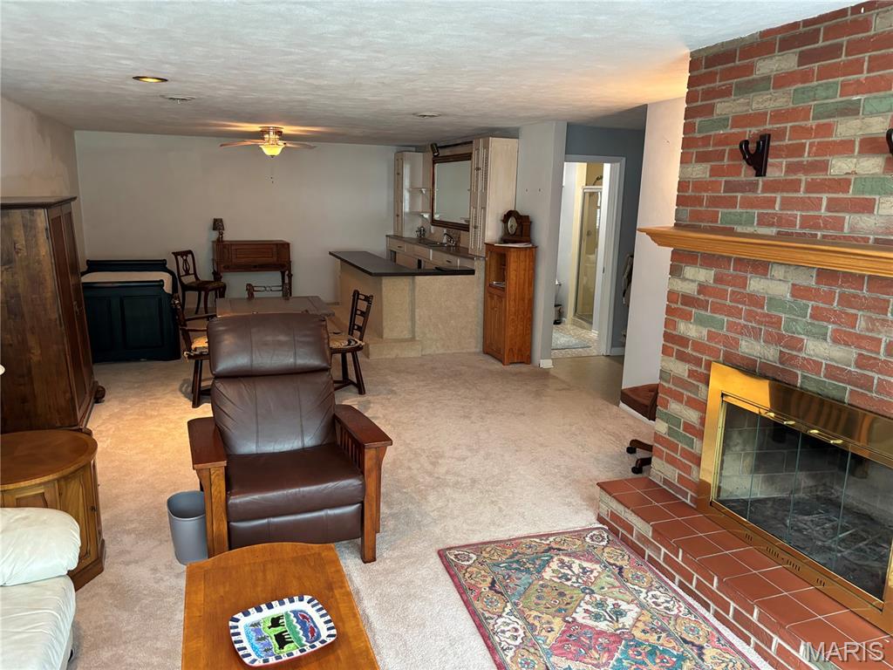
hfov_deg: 67.3
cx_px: 446
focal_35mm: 26
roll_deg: -1.7
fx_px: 671
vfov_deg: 53.1
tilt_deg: -12.1
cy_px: 335
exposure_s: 1/60
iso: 250
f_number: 1.6
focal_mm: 5.96
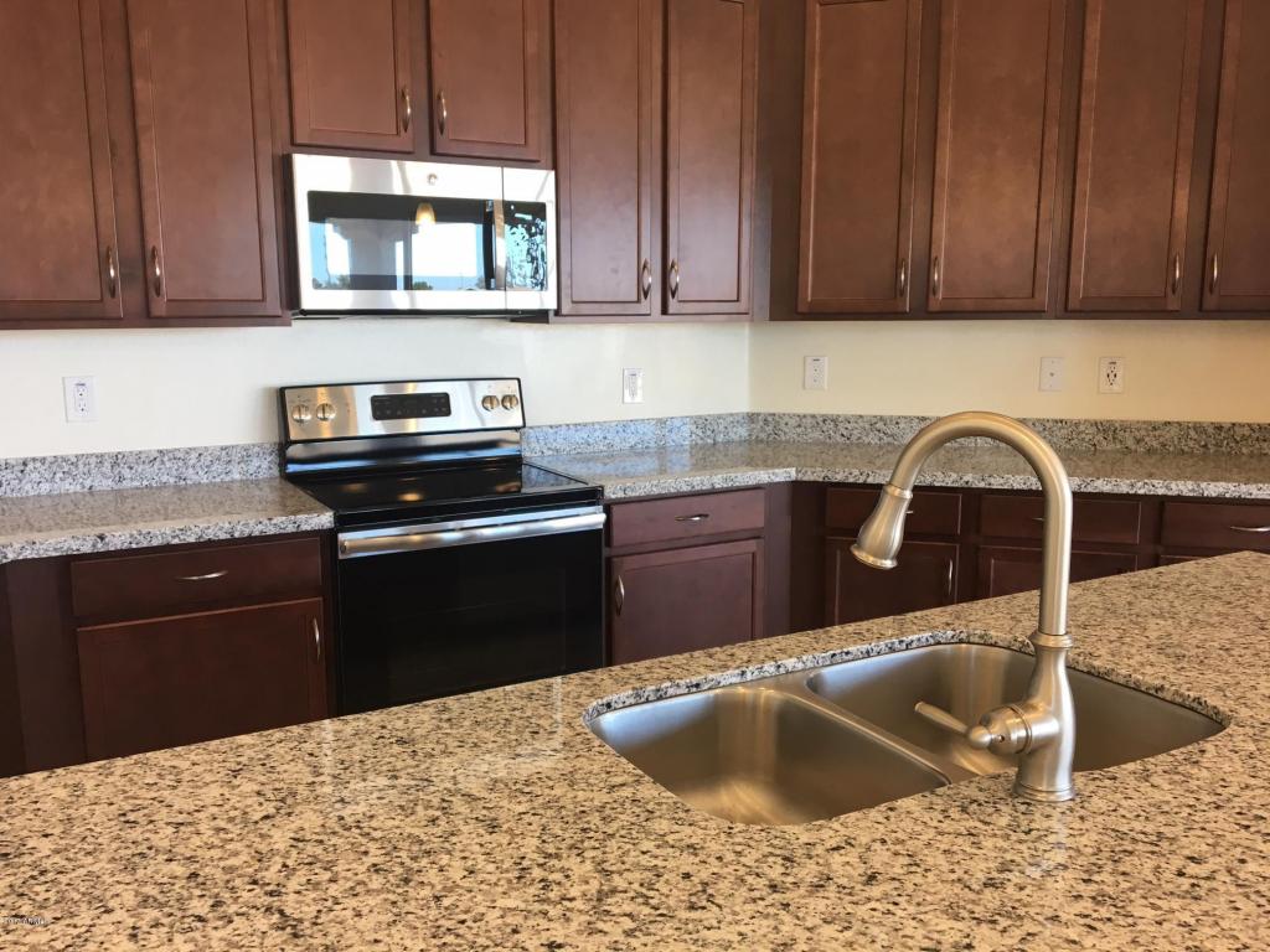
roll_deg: -0.5
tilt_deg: -8.9
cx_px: 635
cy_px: 476
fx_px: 1064
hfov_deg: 61.7
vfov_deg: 48.2
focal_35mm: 29
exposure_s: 1/30
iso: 25
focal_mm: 4.15
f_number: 2.2
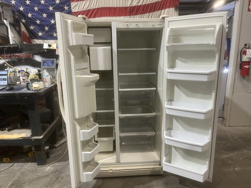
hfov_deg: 67.3
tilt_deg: -12.7
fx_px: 189
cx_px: 126
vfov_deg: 53.1
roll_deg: +1.0
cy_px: 94
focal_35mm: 26
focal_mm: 5.1
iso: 100
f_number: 1.6
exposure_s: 1/60
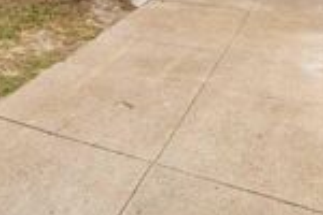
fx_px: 449
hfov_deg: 38.6
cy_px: -130
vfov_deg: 21.4
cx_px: 82
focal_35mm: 50
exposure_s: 1/320
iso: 200
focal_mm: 15
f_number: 8
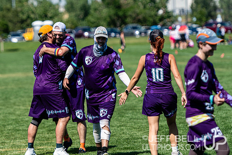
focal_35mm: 308
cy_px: 52
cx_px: 91
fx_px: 1988
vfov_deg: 4.5
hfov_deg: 6.7
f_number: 3.2
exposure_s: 1/1250
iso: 100
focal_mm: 155
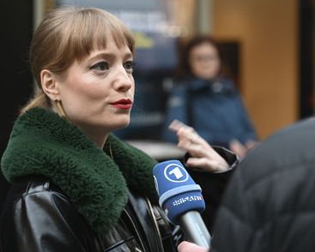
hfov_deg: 22.2
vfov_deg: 17.9
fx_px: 802
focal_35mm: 86
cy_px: 126
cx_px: 146
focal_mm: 75
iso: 400
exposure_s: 1/100
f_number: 2.8
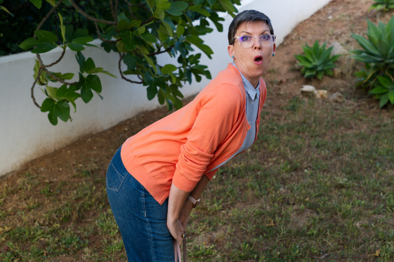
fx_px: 547
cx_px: 197
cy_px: 131
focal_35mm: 50
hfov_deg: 39.6
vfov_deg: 26.9
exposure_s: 1/250
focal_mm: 50
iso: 200
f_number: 4.5
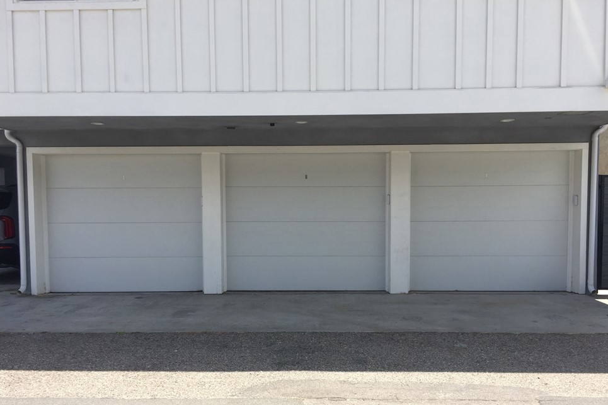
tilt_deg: -2.8
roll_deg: -0.8
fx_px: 540
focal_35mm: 32
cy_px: 236
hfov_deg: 58.7
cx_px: 307
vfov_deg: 41.0
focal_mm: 4.15
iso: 32
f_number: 2.2
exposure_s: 1/1130
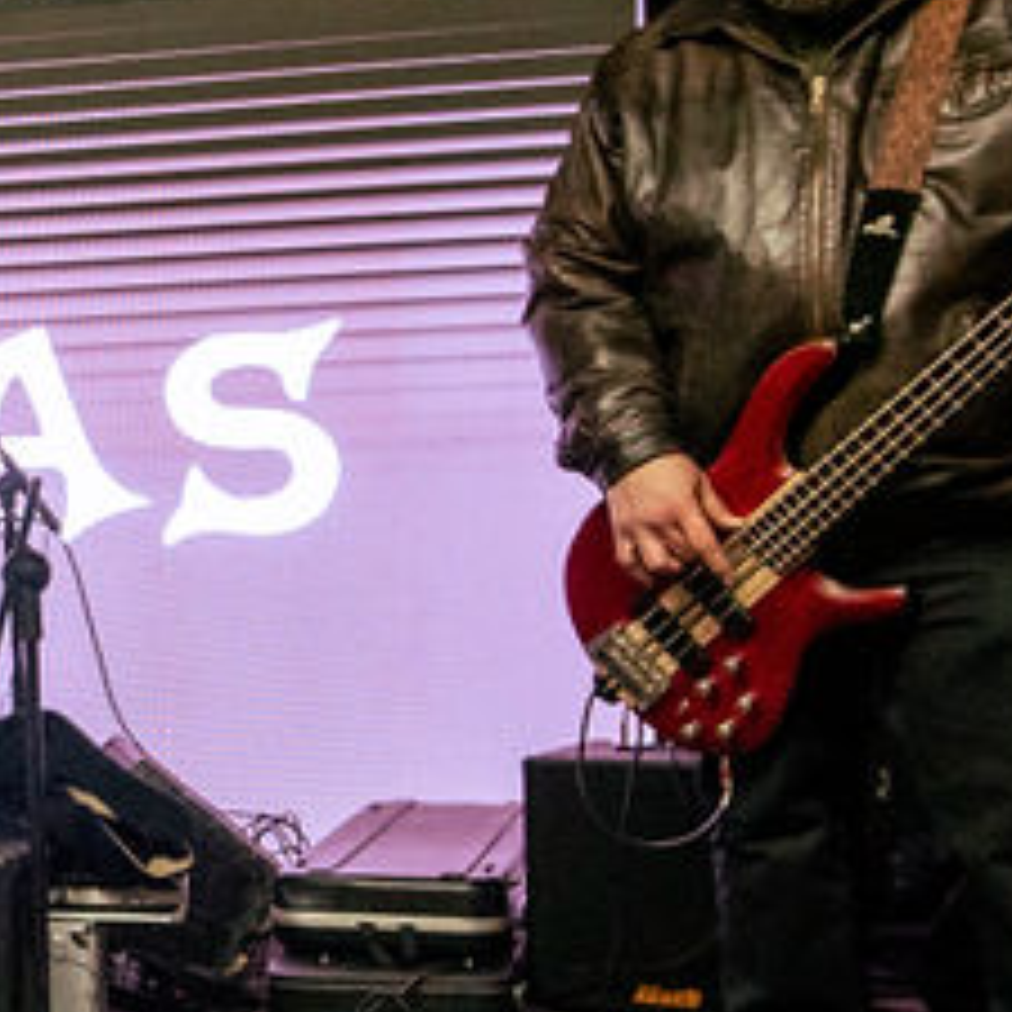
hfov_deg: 23.5
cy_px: 713
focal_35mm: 62
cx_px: -400
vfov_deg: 27.5
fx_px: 2051
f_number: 4
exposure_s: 1/200
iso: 2000
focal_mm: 16
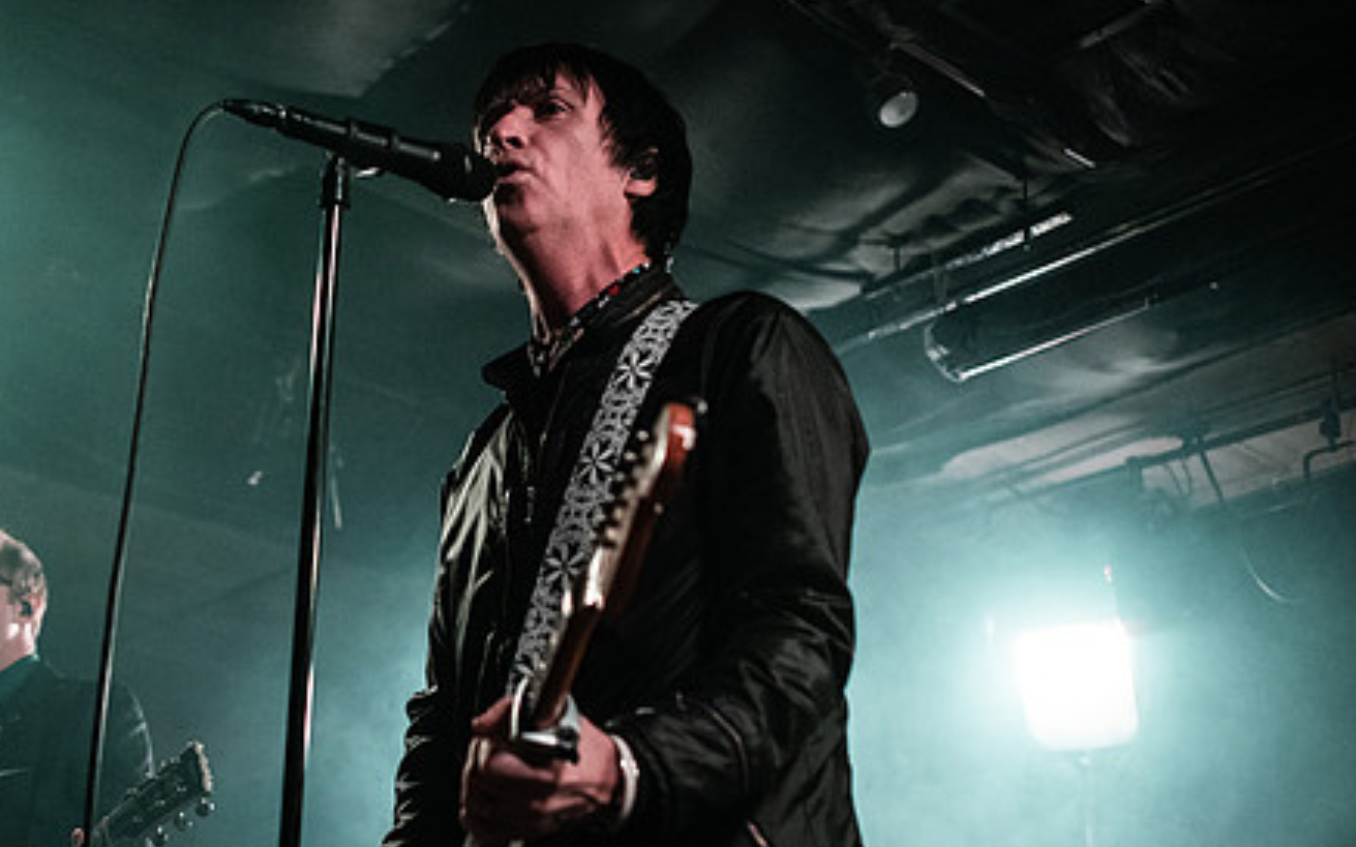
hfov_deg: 37.7
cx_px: 439
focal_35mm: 53
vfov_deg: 24.4
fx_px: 1958
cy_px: 429
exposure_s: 1/400
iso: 2000
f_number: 2.8
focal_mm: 35
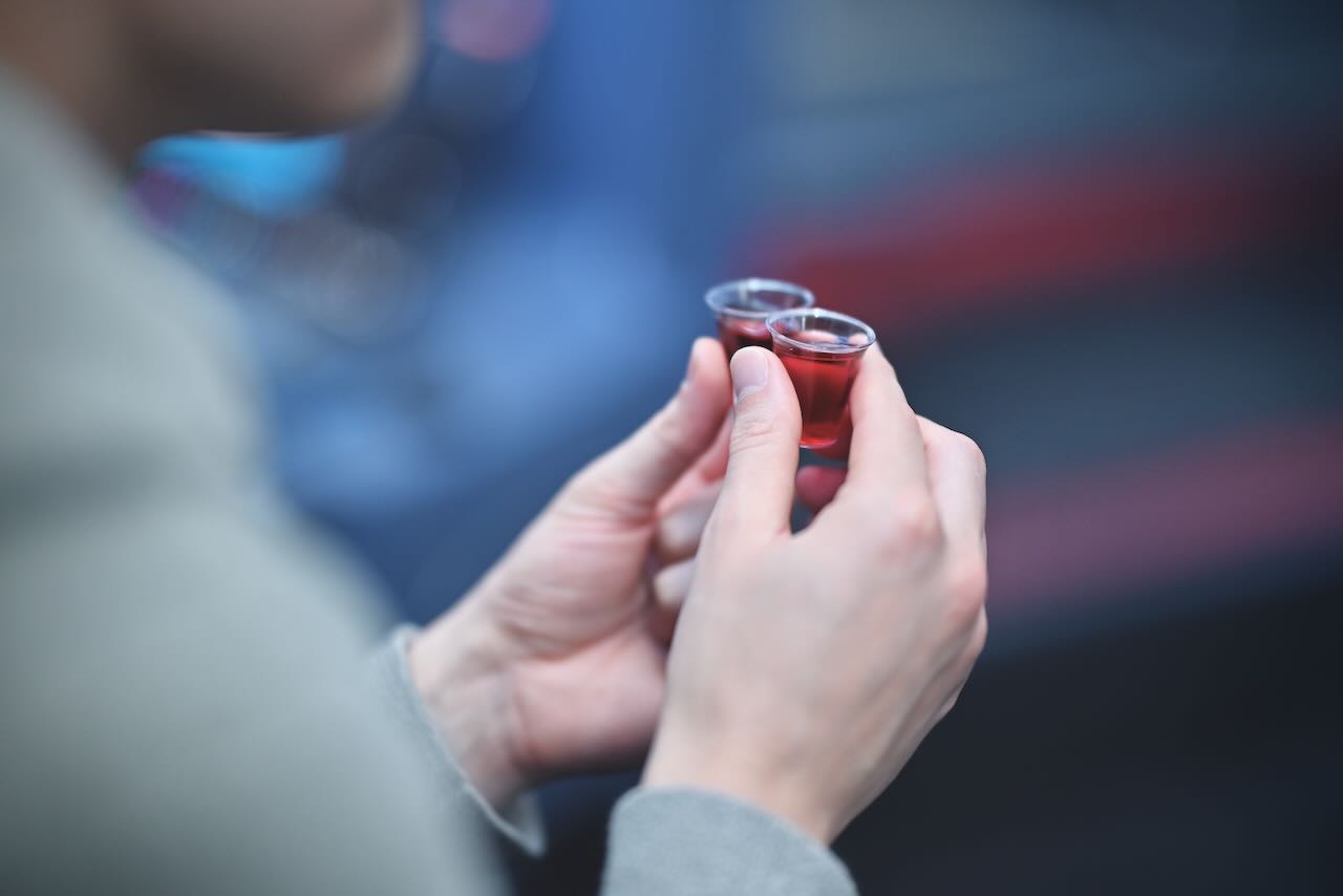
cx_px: 672
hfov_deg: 23.9
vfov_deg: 16.1
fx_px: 3171
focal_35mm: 85
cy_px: 448
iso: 720
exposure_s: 1/320
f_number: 1.2
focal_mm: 85
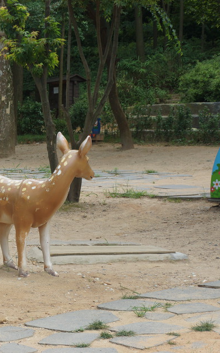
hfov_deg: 12.3
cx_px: -37
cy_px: 176
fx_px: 996
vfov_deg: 20.1
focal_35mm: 104
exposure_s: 1/80
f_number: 8
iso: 100
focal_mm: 45
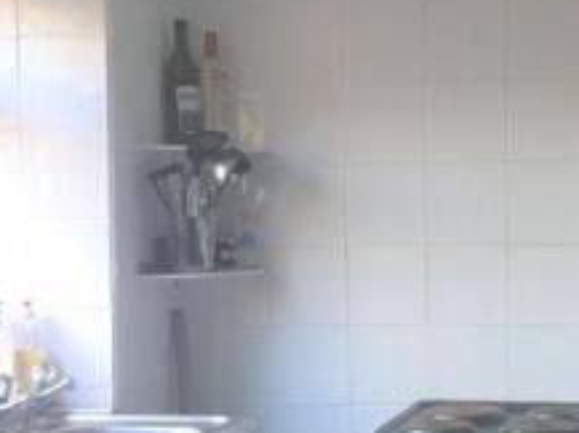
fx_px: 1302
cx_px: 508
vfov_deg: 18.8
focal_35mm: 78
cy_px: 309
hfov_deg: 24.4
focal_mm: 4.15
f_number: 2.2
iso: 50
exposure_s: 1/33
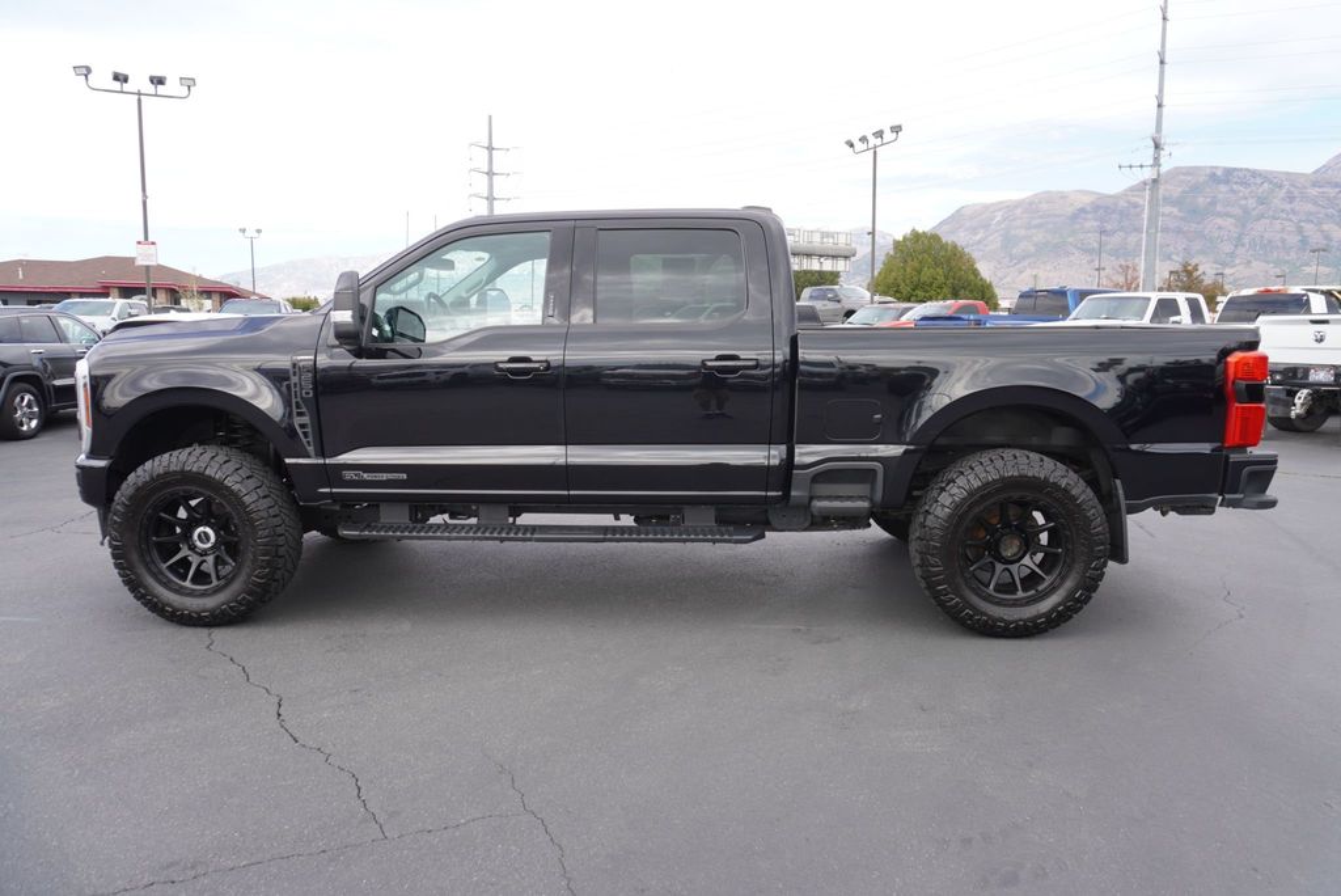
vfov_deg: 53.2
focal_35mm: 24
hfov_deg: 73.7
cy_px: 448
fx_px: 894
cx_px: 670
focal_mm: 16
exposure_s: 1/125
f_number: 5.6
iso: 100
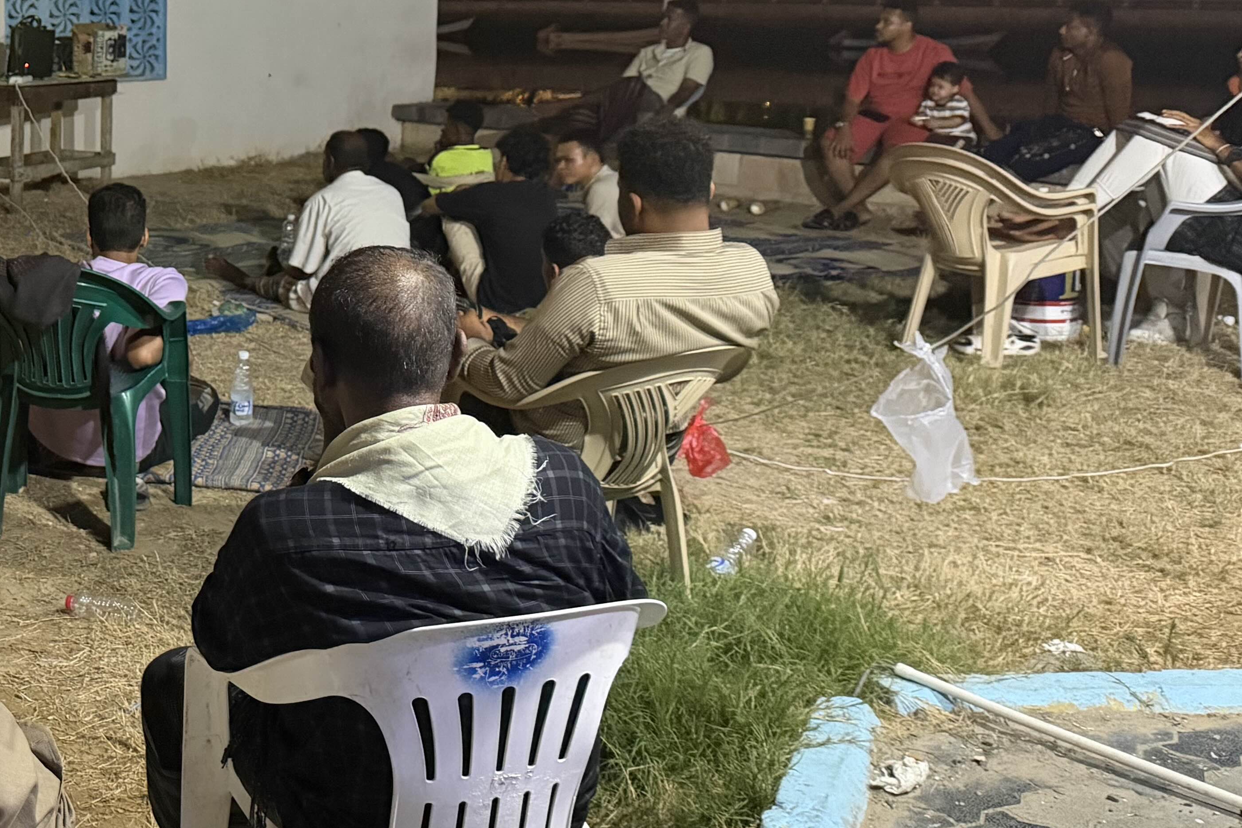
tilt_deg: -10.7
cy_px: 297
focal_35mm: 51
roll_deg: +1.3
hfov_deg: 35.0
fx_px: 1759
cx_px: -18
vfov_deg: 26.4
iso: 800
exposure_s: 1/33
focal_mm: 6.76
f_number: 1.78
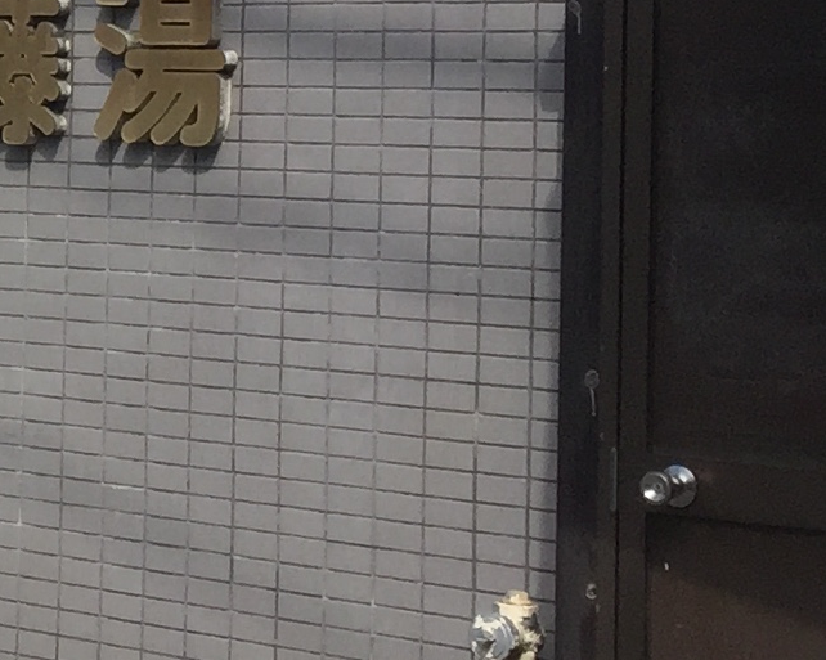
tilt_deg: +0.4
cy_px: 22
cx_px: -764
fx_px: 3519
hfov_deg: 12.1
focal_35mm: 144
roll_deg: -2.4
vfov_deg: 10.6
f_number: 2.2
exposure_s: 1/1799
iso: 32
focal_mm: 4.15
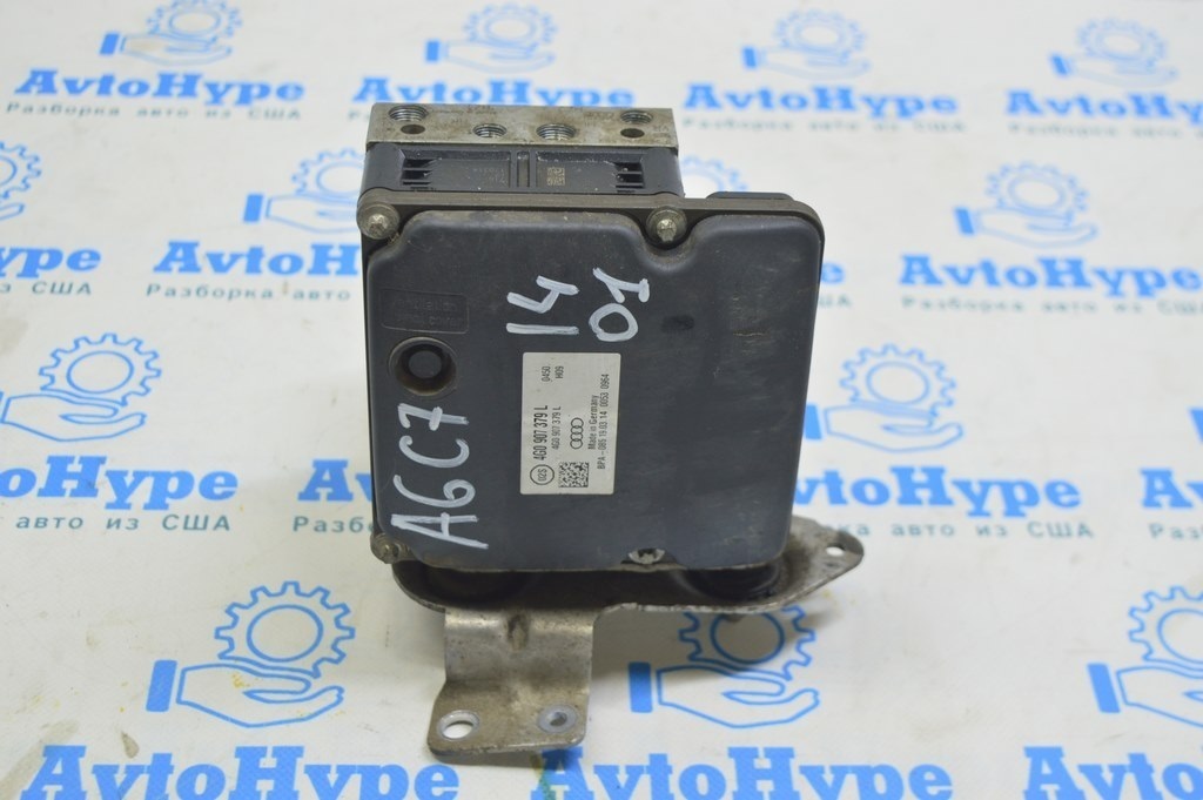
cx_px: 602
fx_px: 1753
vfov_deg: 25.7
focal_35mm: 52
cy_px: 400
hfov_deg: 37.9
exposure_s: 1/20
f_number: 5.6
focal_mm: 35
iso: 400
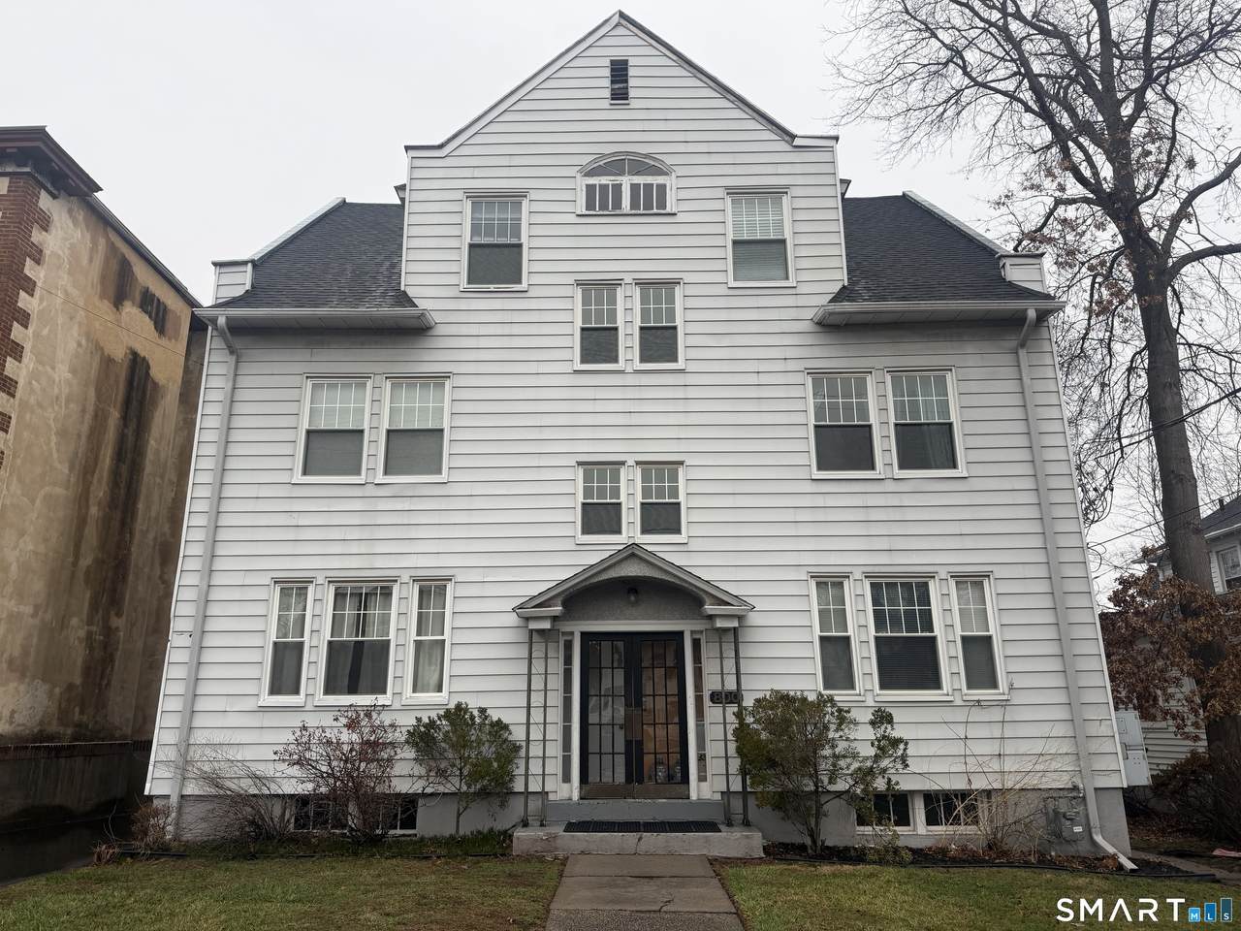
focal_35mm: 24
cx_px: 620
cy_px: 466
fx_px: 860
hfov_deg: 71.6
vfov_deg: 56.8
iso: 80
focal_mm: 6.76
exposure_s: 1/419
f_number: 1.78
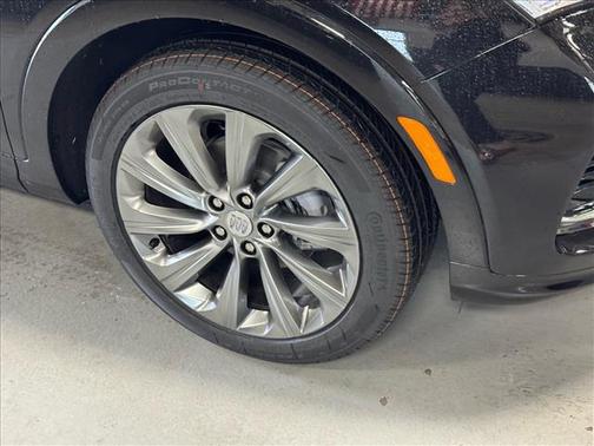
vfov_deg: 30.3
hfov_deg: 39.7
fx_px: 824
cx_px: 297
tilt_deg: -34.1
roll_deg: -3.9
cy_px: 223
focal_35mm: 48
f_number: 1.78
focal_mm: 6.76
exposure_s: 1/40
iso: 200
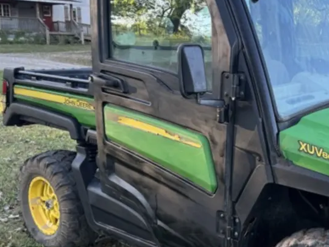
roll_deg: +0.3
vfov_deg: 24.7
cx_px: 261
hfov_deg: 31.9
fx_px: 561
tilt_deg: -10.1
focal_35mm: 59
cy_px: 159
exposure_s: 1/121
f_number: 1.78
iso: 64
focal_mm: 6.76
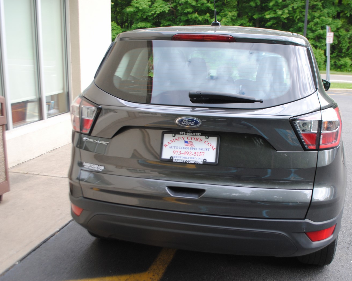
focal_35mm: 38
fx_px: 396
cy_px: 140
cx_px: 210
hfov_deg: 47.7
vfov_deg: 39.2
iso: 200
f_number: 5.6
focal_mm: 22
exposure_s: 1/125
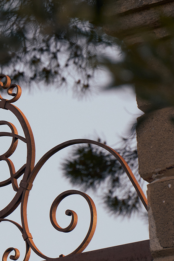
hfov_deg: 2.9
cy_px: 70
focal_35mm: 475
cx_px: -51
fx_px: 3442
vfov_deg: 4.3
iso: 500
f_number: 11
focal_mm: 180
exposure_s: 1/320
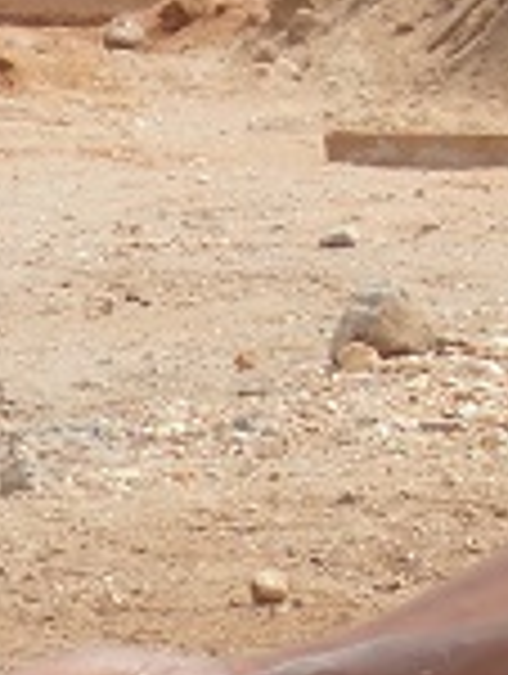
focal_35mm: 288
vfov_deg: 6.8
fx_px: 5619
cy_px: 853
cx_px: -267
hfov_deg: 5.1
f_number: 4.8
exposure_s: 1/250
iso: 80
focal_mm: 13.79
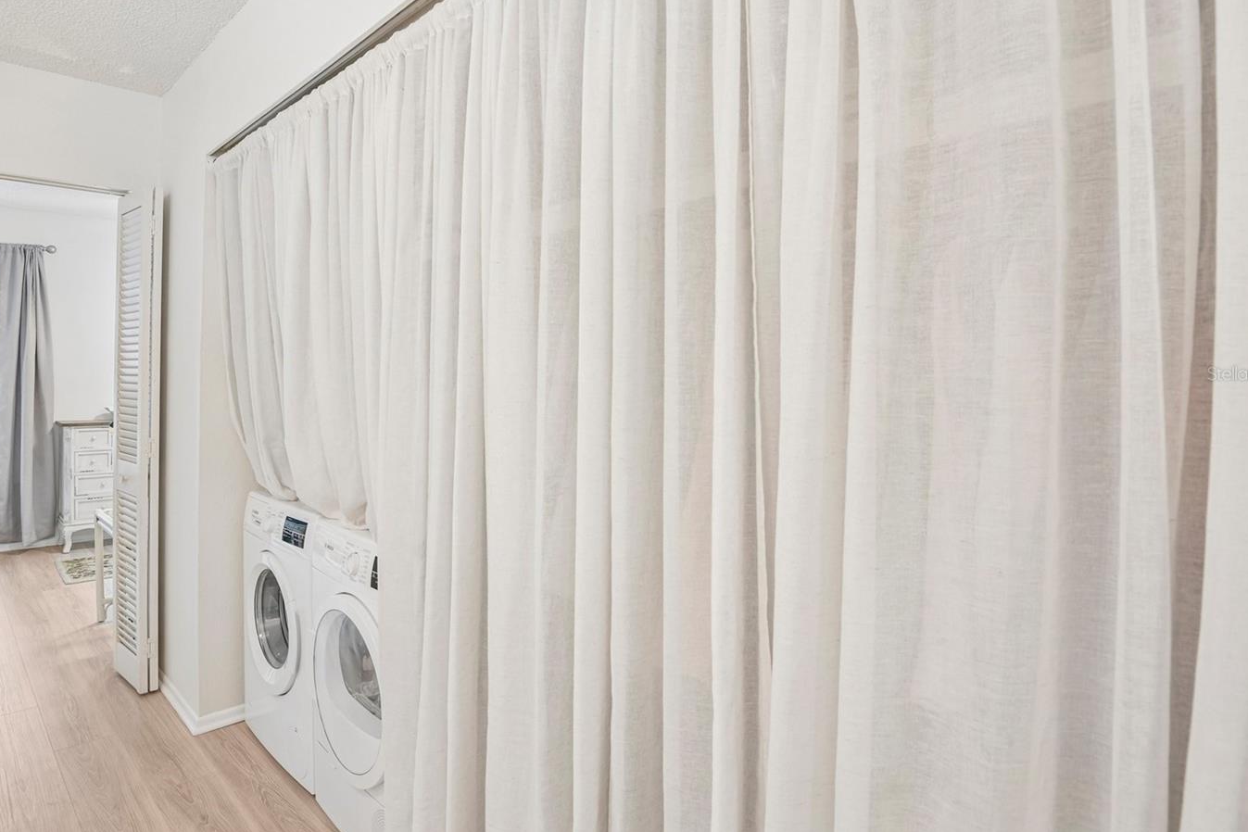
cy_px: 373
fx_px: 659
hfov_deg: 86.5
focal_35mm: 19
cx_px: 548
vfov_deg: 64.4
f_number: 8
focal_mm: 16
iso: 400
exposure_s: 1/10
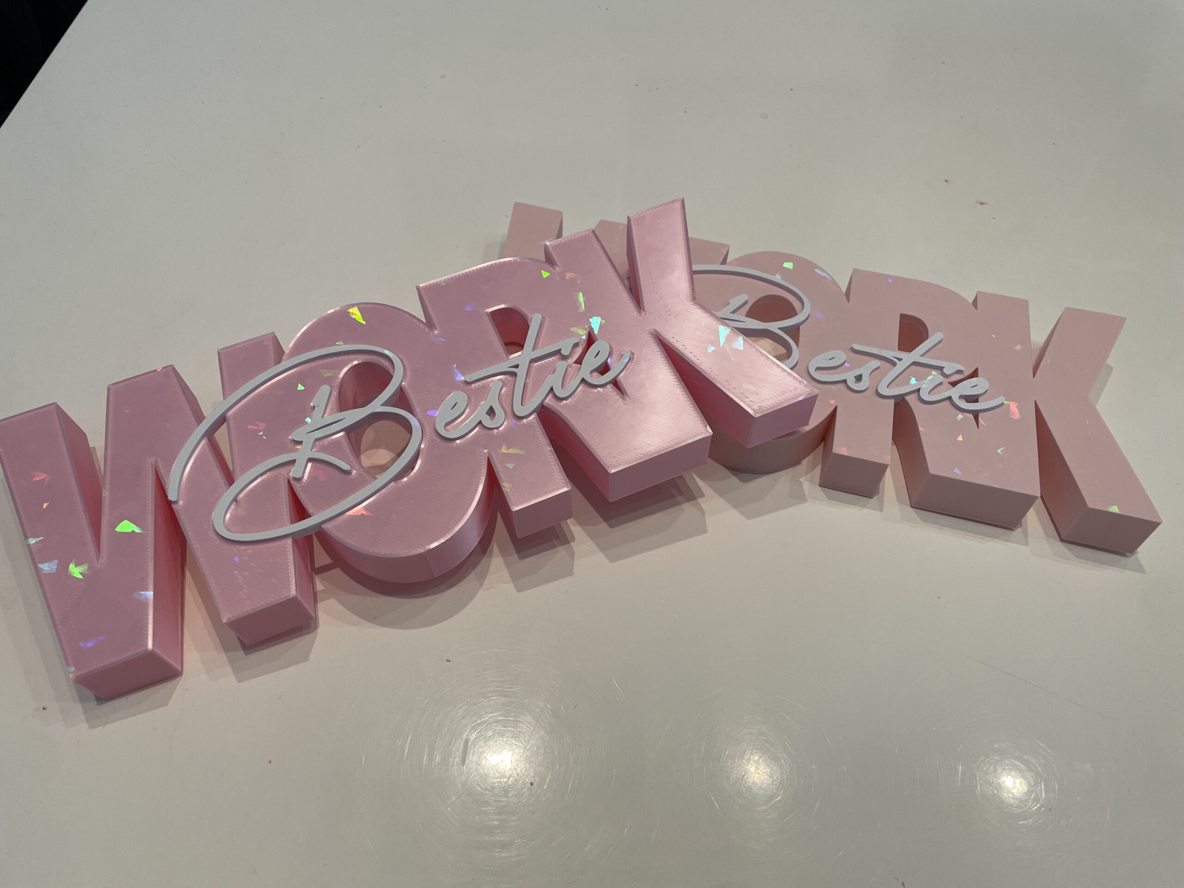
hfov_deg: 67.3
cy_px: 444
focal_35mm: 26
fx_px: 889
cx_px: 592
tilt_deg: -52.4
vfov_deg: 53.1
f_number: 1.6
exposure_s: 1/100
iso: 100
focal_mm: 4.2
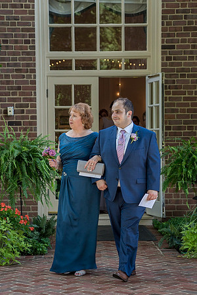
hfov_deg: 12.4
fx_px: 910
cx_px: 92
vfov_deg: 18.4
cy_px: 160
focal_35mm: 111
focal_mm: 68
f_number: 4
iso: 200
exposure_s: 1/200
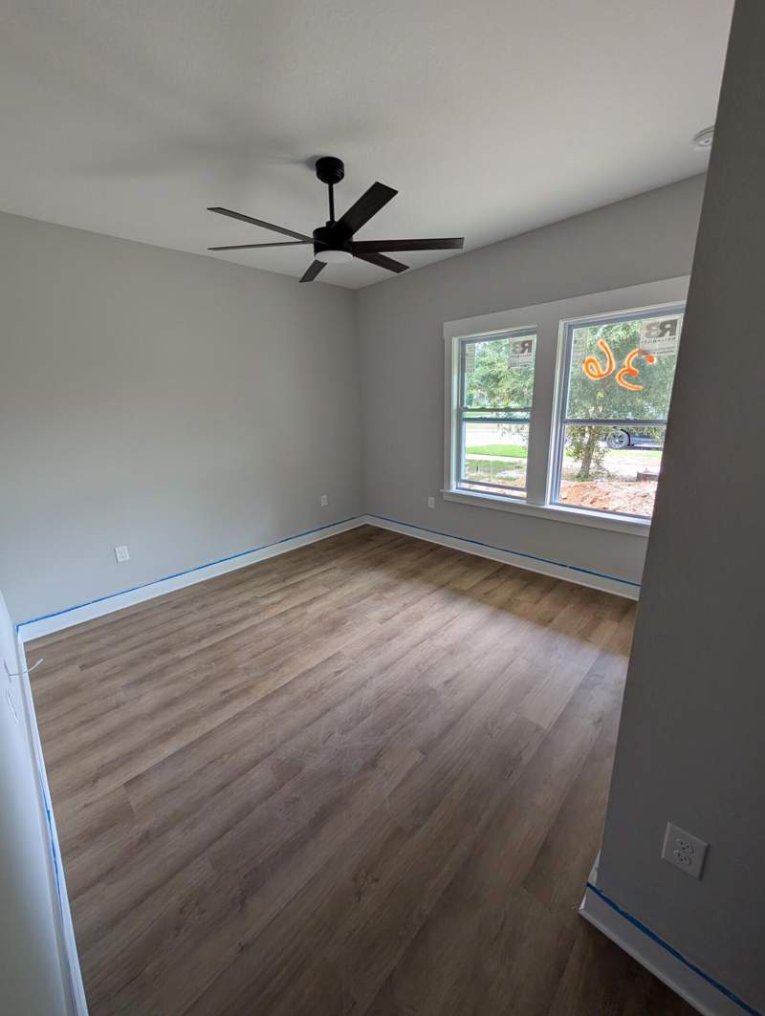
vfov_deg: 110.5
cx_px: 382
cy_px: 508
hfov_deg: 94.6
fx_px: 353
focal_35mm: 12
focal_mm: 2.02
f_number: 1.7
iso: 71
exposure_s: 1/142
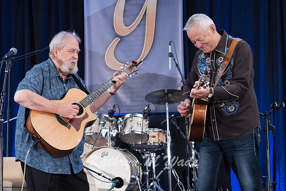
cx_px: 143
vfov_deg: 14.6
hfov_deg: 21.7
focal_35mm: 94
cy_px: 96
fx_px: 747
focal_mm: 94
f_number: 5.6
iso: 12800
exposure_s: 1/250
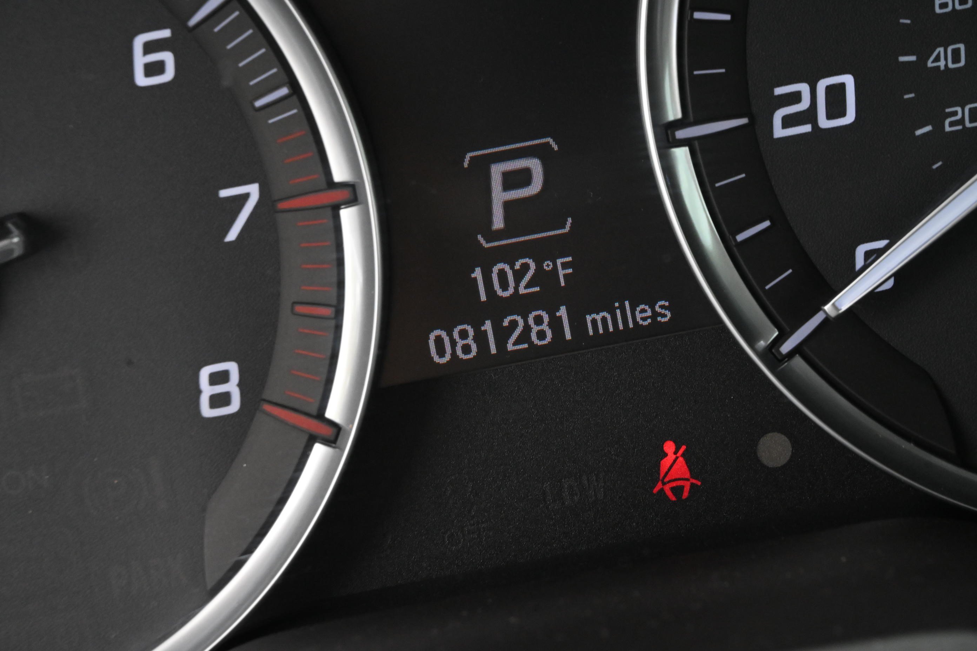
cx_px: 488
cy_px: 326
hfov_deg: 11.9
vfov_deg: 8.0
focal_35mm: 172
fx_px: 4681
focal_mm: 115
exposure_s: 1/160
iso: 1600
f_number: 16
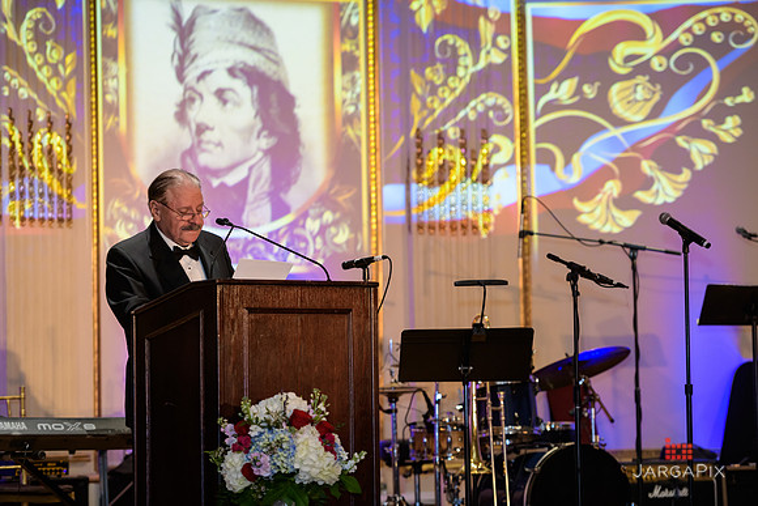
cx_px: 379
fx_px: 2738
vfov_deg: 10.6
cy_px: 253
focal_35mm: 130
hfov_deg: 15.8
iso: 1250
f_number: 3.2
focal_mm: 130
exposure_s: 1/125
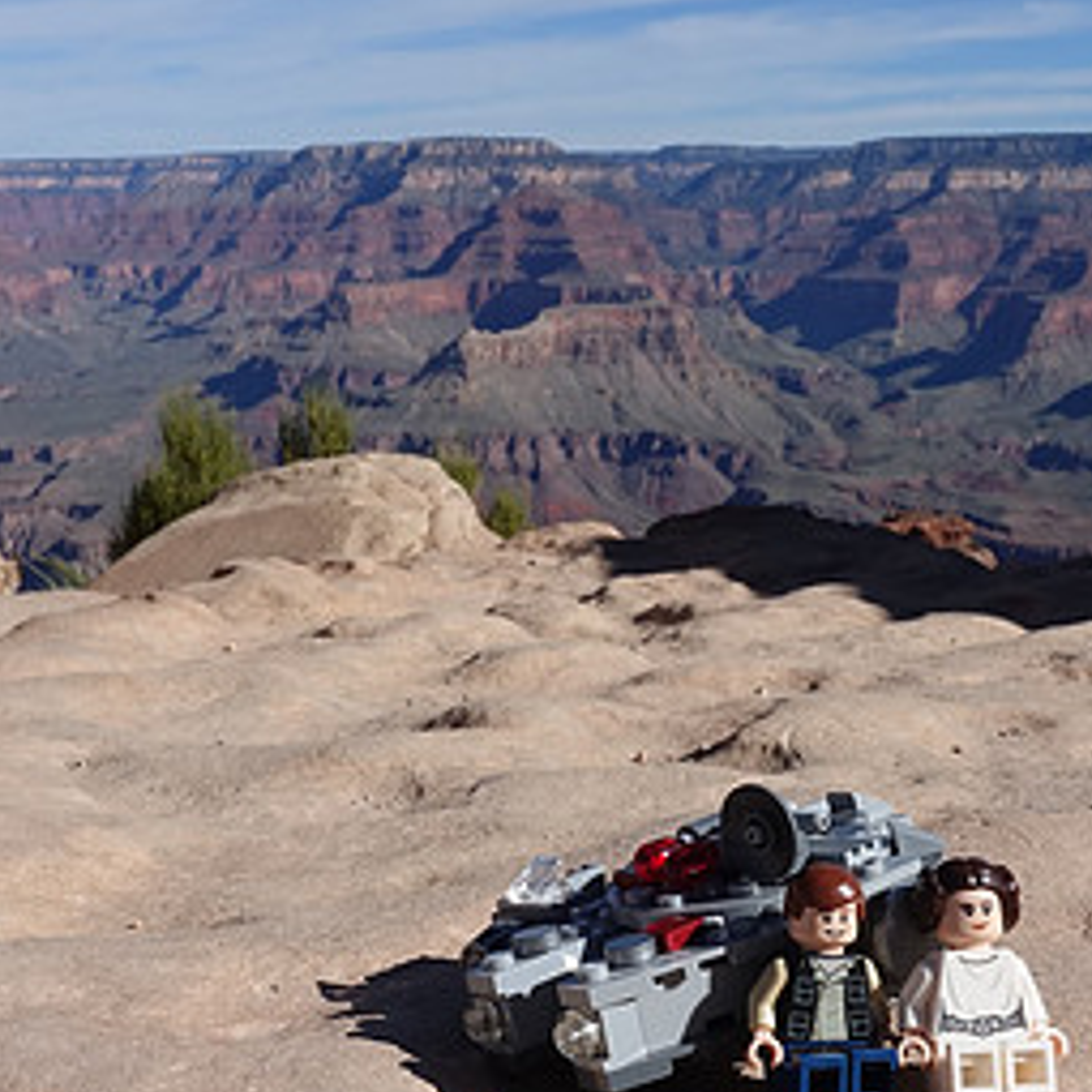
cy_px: 649
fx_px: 2070
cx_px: 621
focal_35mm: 58
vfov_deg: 29.5
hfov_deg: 29.5
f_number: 11
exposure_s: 1/250
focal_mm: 10.89
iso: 125
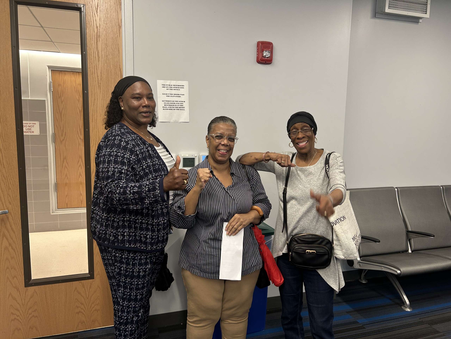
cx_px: 226
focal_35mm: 26
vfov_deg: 53.1
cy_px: 170
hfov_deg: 67.3
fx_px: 339
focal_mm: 5.7
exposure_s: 1/60
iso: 100
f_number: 1.5
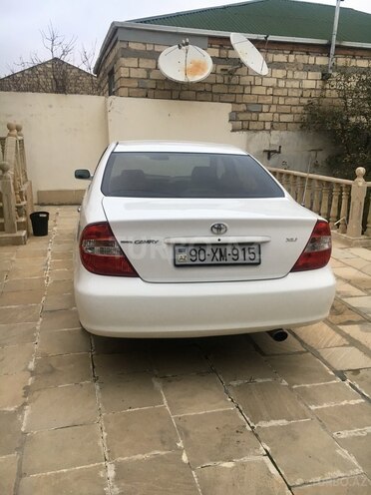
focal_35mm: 29
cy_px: 248
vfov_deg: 61.7
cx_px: 186
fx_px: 414
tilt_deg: -13.9
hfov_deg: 48.2
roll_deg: -3.4
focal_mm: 4.15
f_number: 2.2
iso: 25
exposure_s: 1/33
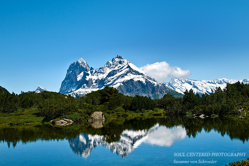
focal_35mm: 44
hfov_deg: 45.0
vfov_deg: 30.9
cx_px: 124
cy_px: 83
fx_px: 301
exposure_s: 1/125
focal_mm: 29
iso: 200
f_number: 11
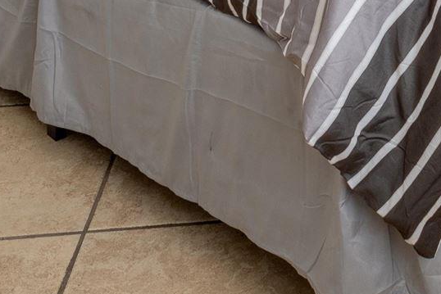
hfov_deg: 24.1
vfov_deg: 13.5
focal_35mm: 80
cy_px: -368
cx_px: 451
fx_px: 980
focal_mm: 14
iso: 320
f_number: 11
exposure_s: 1/3
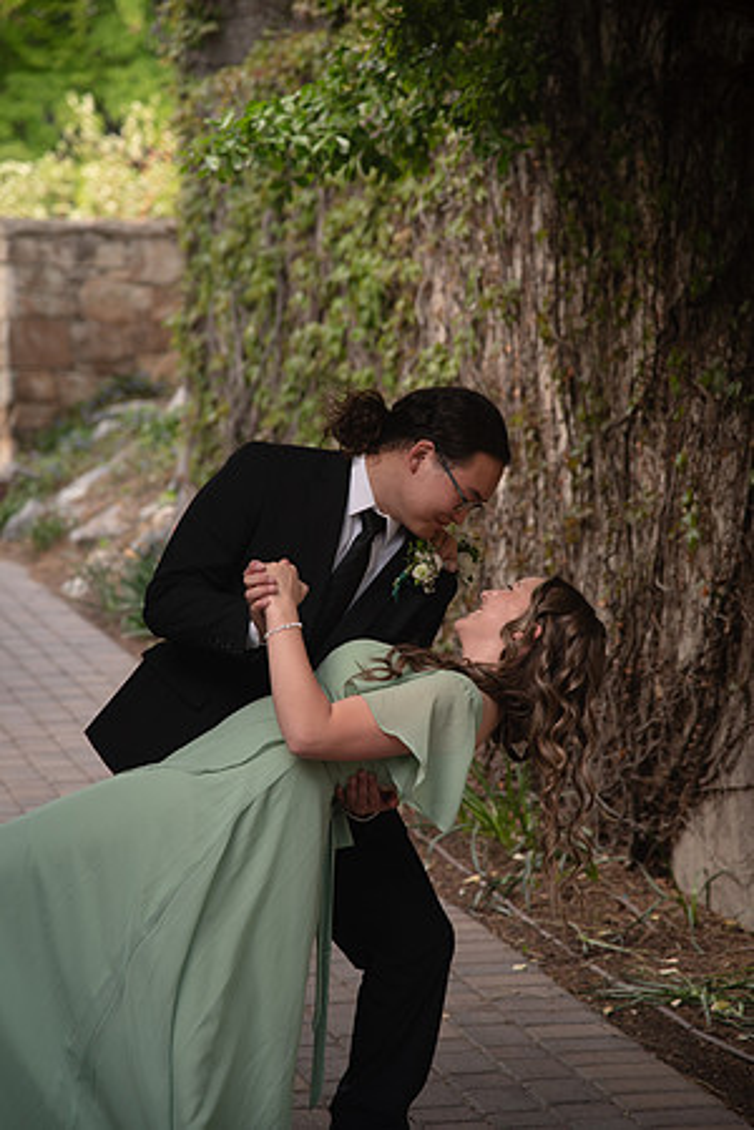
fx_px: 3770
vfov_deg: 17.1
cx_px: 377
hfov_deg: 11.4
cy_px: 565
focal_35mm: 120
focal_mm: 120
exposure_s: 1/125
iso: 400
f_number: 5
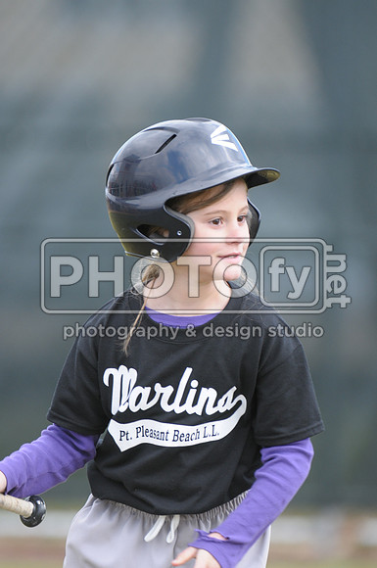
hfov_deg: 3.0
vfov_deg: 4.6
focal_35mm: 450
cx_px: 188
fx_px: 7089
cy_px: 284
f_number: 4
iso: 400
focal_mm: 300
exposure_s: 1/640
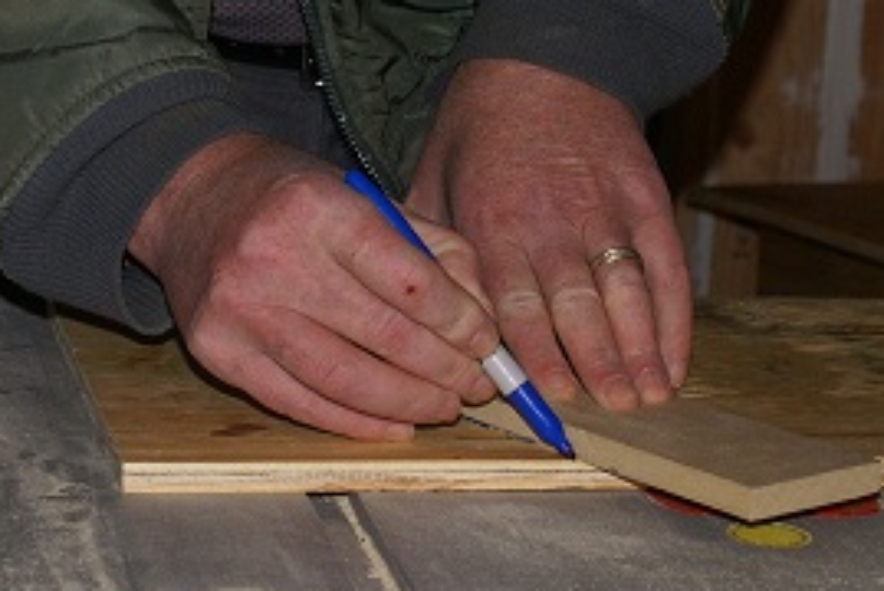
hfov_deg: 18.9
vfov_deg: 12.7
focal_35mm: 108
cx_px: 378
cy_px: 220
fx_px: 2655
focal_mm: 40
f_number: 5.6
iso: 400
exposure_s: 1/60
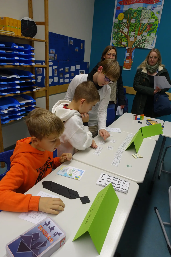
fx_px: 171
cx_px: 86
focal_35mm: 24
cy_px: 128
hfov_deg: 53.1
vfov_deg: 73.7
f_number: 2.8
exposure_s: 1/60
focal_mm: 8.8
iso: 125
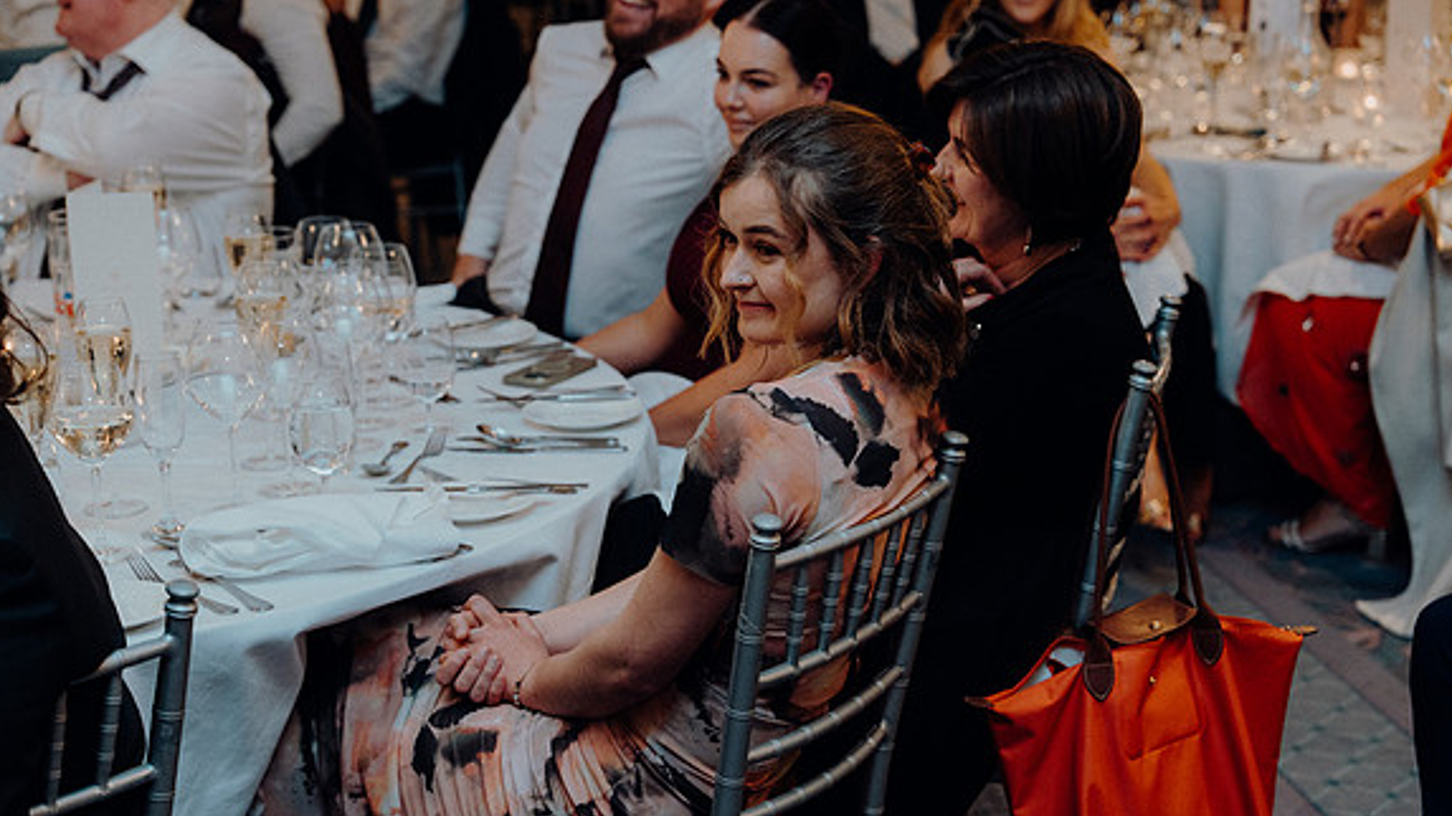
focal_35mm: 70
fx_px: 2694
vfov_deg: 17.2
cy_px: 422
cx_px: 725
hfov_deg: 30.2
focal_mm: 66
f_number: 3.5
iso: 2500
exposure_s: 1/160
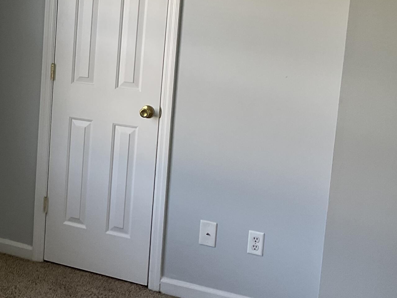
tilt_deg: -9.3
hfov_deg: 27.2
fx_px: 780
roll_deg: -2.0
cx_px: 19
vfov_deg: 21.5
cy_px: 97
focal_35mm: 68
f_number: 1.8
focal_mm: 3
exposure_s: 1/120
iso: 40
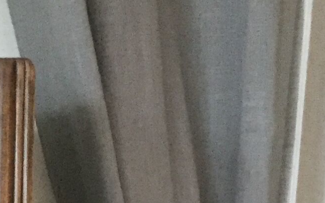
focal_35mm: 164
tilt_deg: -17.7
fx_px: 1453
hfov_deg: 11.9
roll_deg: +2.3
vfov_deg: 6.7
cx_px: -224
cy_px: 746
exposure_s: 1/33
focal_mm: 3.3
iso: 160
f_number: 2.4
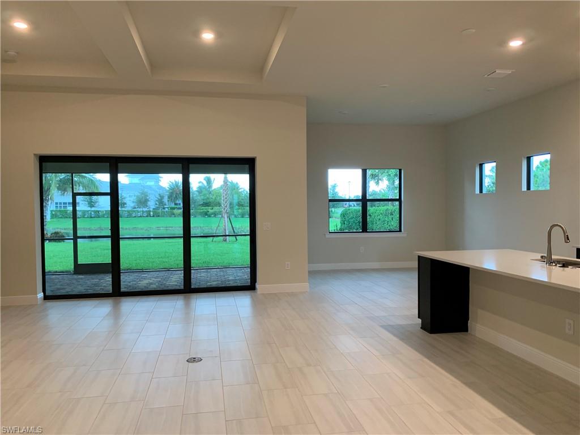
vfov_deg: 53.1
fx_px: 436
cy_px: 218
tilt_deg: -2.0
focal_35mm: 26
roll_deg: +0.4
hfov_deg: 67.3
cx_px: 290
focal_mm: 4.25
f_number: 1.8
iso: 100
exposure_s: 1/60
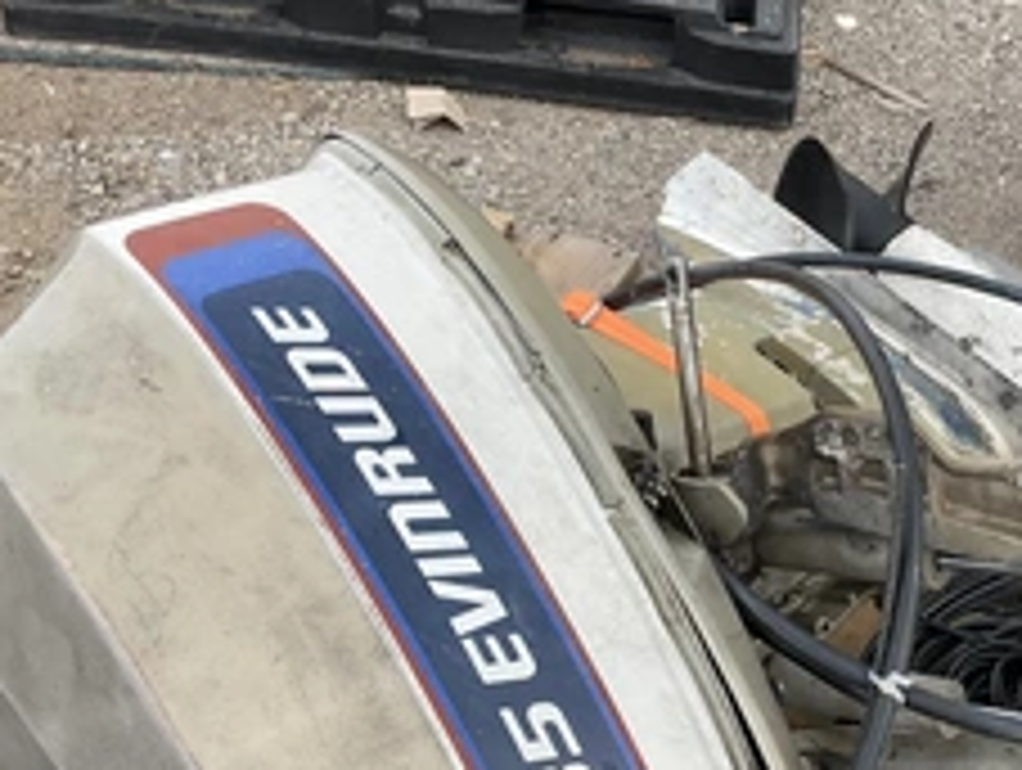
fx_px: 1508
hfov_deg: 36.5
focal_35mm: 51
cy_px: 491
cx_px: 770
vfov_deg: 28.5
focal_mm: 3
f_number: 1.8
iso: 25
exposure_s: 1/709
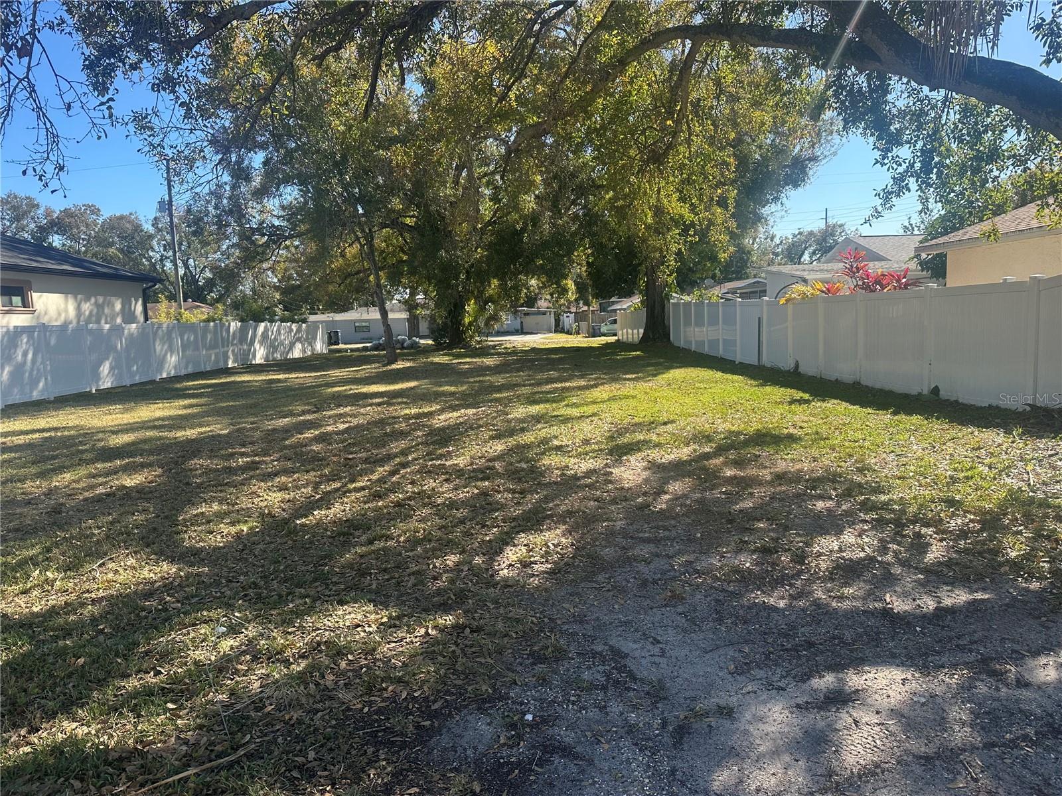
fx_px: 736
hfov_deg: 71.6
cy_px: 398
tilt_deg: -8.2
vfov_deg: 56.8
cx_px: 531
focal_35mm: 24
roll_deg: +3.7
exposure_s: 1/1339
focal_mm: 6.86
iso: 80
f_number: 1.78
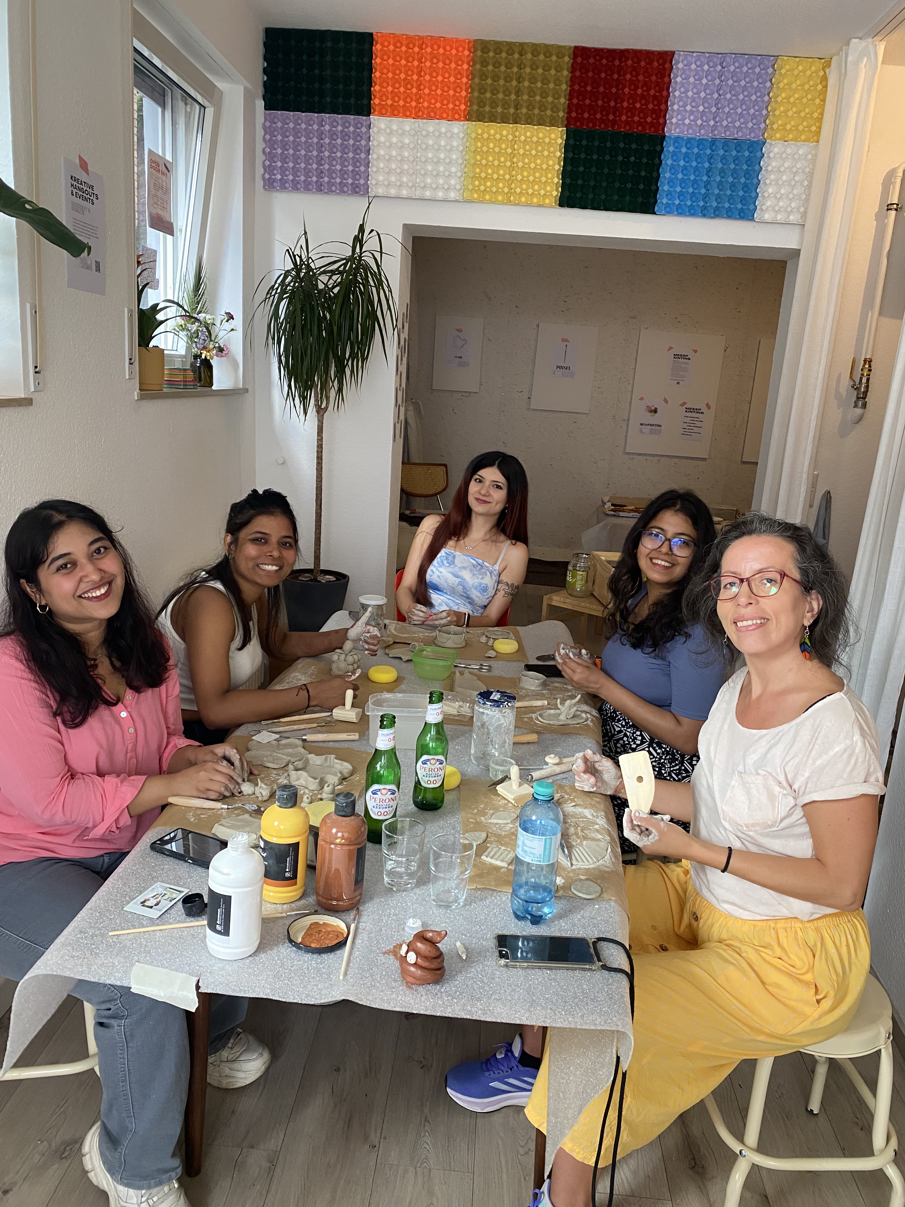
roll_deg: -3.4
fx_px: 906
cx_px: 452
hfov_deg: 53.1
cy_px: 604
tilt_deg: -13.7
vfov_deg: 67.3
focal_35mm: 26
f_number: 1.8
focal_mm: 4.25
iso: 250
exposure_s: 1/60
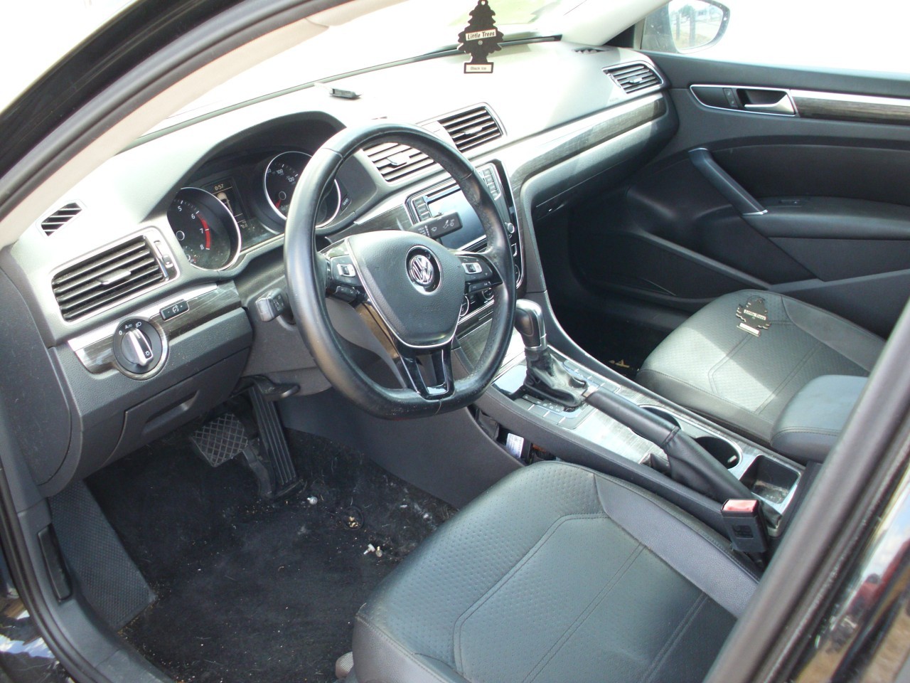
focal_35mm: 38
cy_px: 342
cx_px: 455
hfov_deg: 49.0
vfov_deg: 37.7
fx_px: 999
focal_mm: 6.3
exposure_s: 1/60
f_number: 2.9
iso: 200
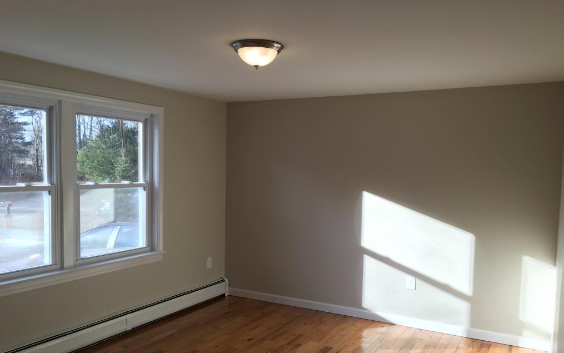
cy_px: 212
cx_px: 281
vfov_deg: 40.4
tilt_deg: -4.6
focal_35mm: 31
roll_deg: -1.2
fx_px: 477
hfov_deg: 61.2
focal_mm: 4.15
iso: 25
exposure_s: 1/120
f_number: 2.2
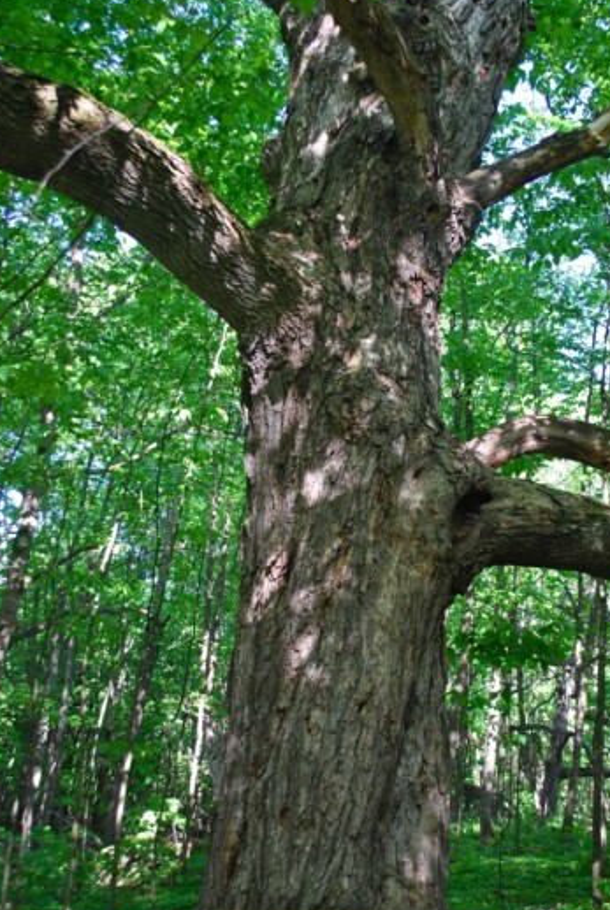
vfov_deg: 43.5
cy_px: 444
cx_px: 339
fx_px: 1140
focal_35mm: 45
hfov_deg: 29.9
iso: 200
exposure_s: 1/60
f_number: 4.2
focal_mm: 26
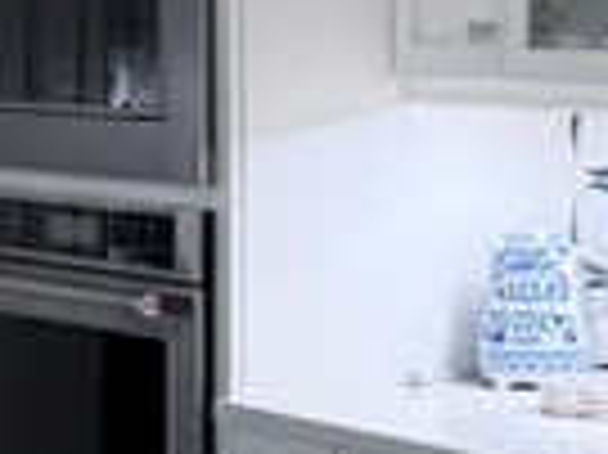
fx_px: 3194
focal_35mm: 182
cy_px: 378
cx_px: 72
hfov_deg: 10.8
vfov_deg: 8.1
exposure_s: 1/177
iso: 160
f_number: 1.78
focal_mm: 6.76
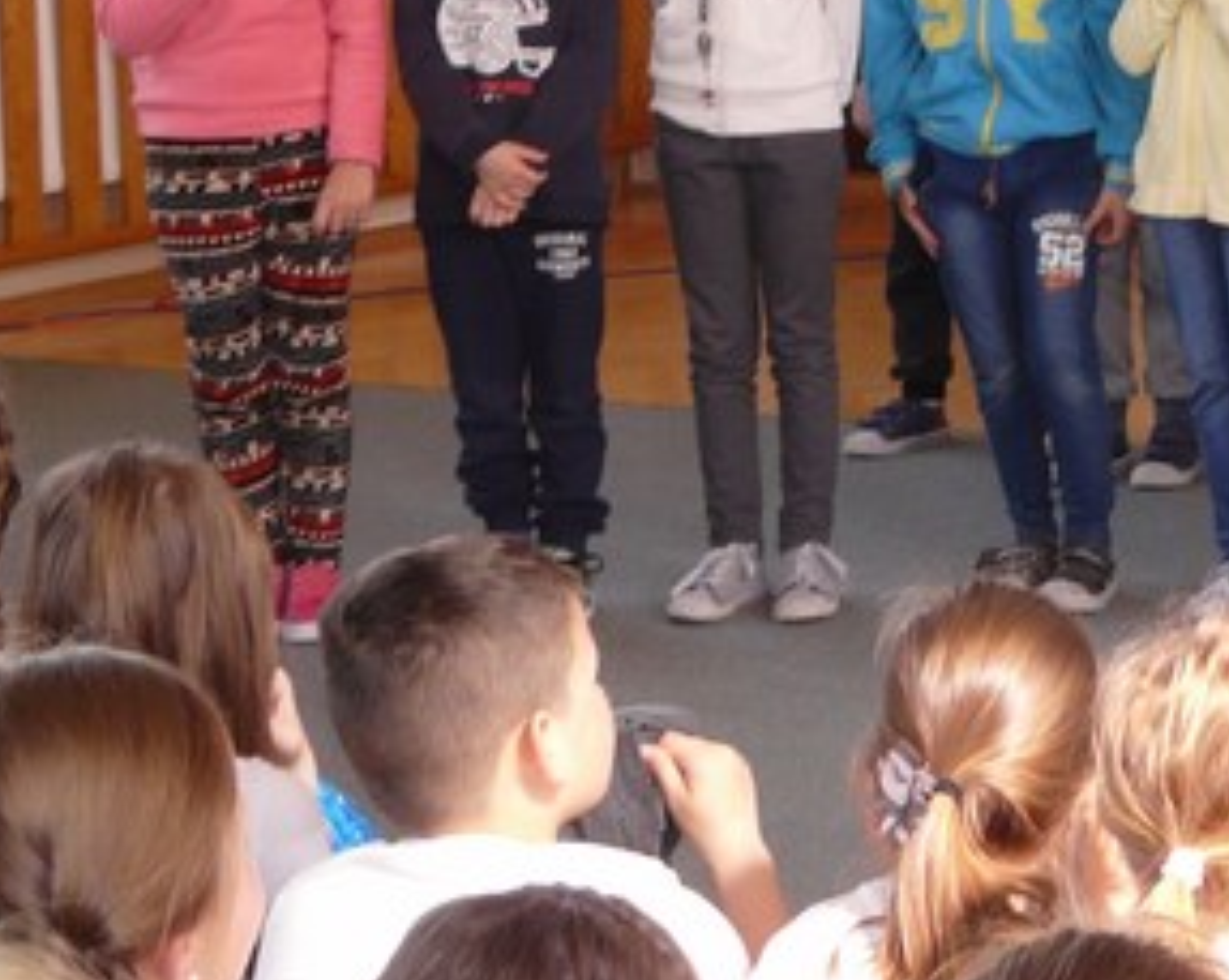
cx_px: 1516
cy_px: -47
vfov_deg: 9.7
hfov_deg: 11.9
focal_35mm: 158
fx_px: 5741
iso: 100
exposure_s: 1/50
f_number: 3.2
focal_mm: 9.5
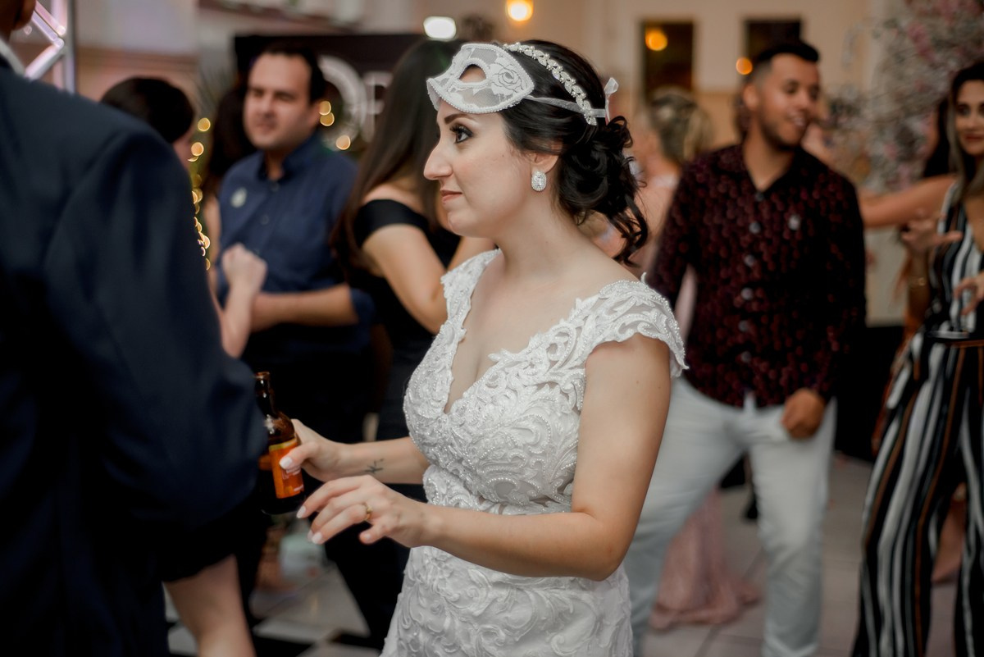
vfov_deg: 27.0
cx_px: 492
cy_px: 328
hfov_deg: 39.6
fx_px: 1367
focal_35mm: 50
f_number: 1.8
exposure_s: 1/160
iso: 1600
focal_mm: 50
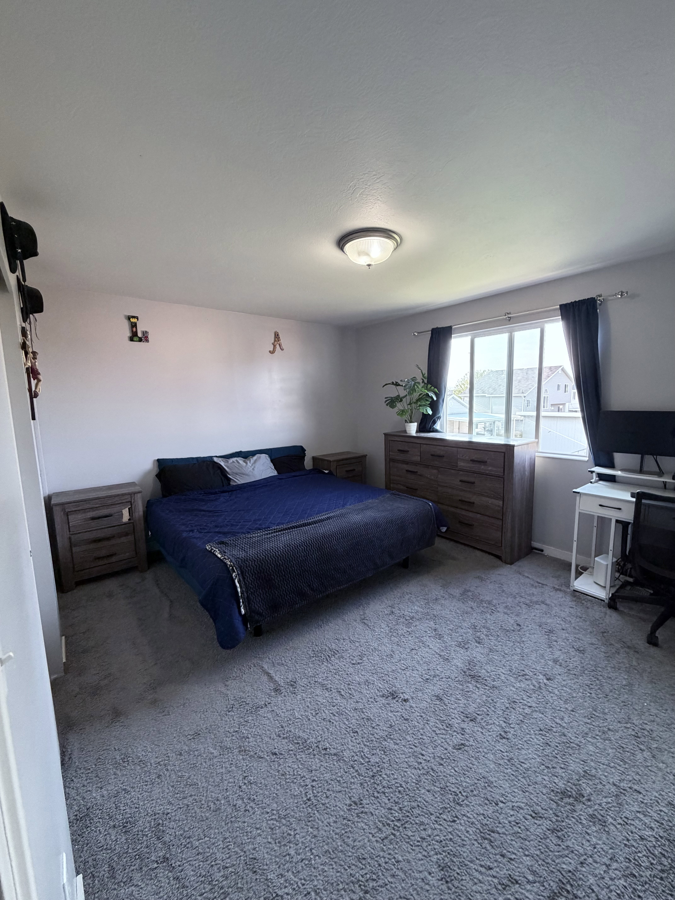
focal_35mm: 14
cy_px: 450
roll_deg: +1.6
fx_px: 364
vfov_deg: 102.1
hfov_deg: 85.7
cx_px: 338
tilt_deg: -9.1
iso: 320
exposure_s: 1/65
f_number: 2.2
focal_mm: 2.22
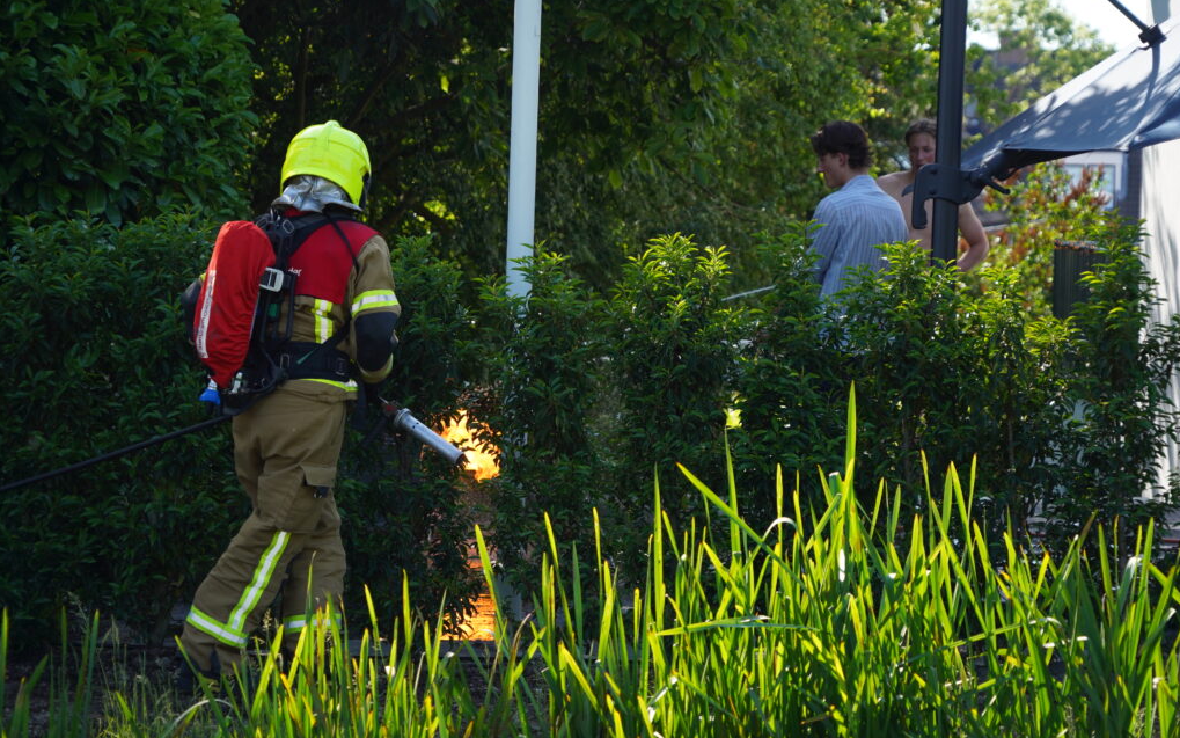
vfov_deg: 10.5
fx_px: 4020
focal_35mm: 125
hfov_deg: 16.7
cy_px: 356
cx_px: 591
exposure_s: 1/800
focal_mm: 122
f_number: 6.3
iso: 800
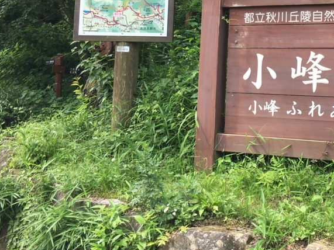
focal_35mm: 52
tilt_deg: +4.9
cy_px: 52
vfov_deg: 27.5
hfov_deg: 35.7
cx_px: 263
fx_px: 502
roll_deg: -2.2
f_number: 2.2
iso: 25
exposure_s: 1/413
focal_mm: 4.15
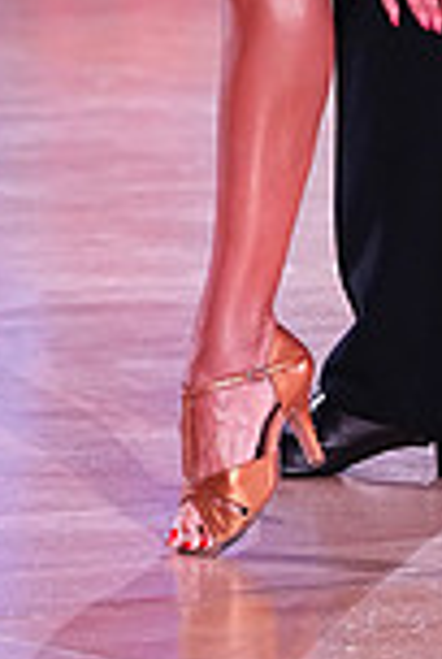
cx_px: 462
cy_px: -451
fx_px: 9973
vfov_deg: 3.8
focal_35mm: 544
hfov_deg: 2.5
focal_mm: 143
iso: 4000
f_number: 4
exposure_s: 1/320
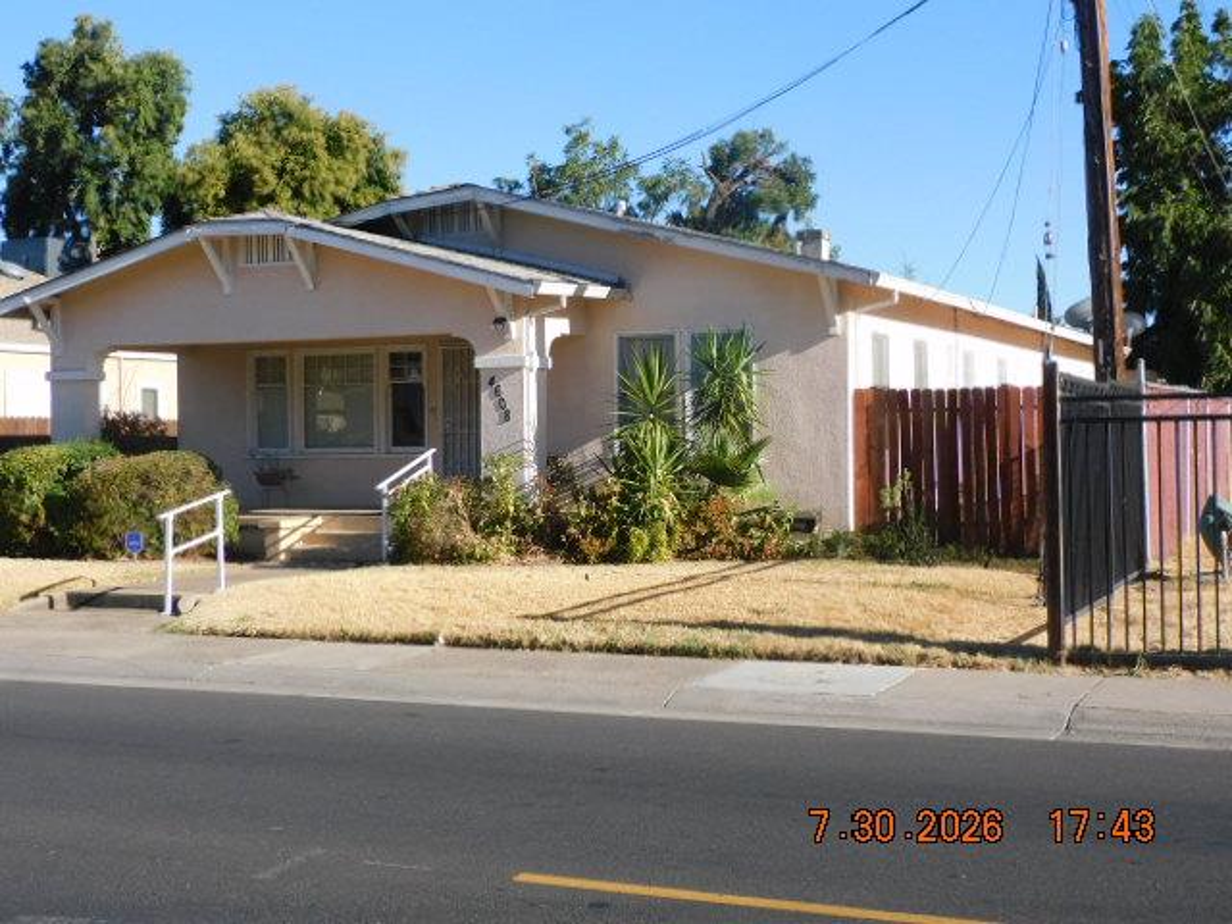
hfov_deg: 38.2
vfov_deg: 29.1
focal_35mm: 50
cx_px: 616
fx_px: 1780
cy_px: 462
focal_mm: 9
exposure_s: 1/640
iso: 125
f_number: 4
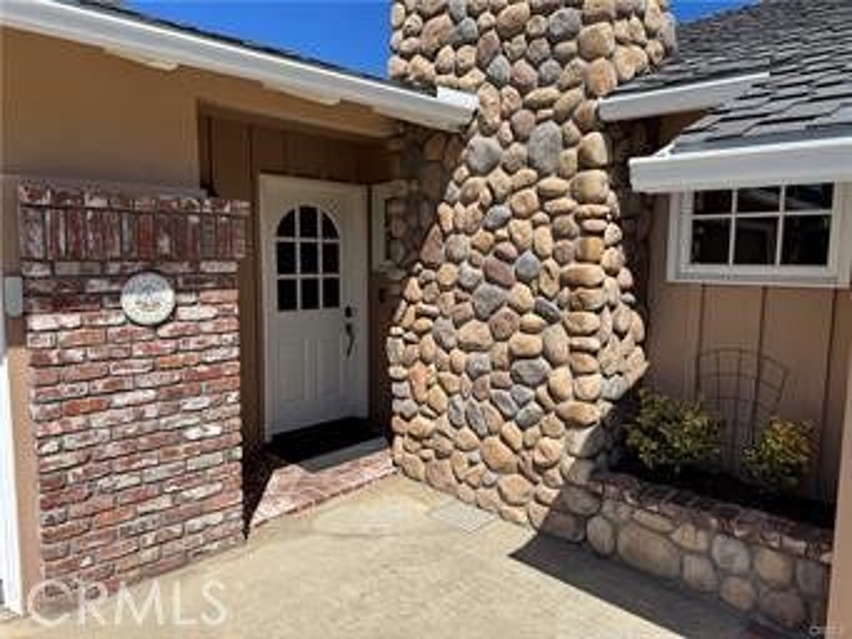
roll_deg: -0.8
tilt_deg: -7.0
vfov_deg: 56.8
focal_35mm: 24
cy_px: 320
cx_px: 426
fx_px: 591
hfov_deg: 71.6
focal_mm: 6.76
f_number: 1.78
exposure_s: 1/5814
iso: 80
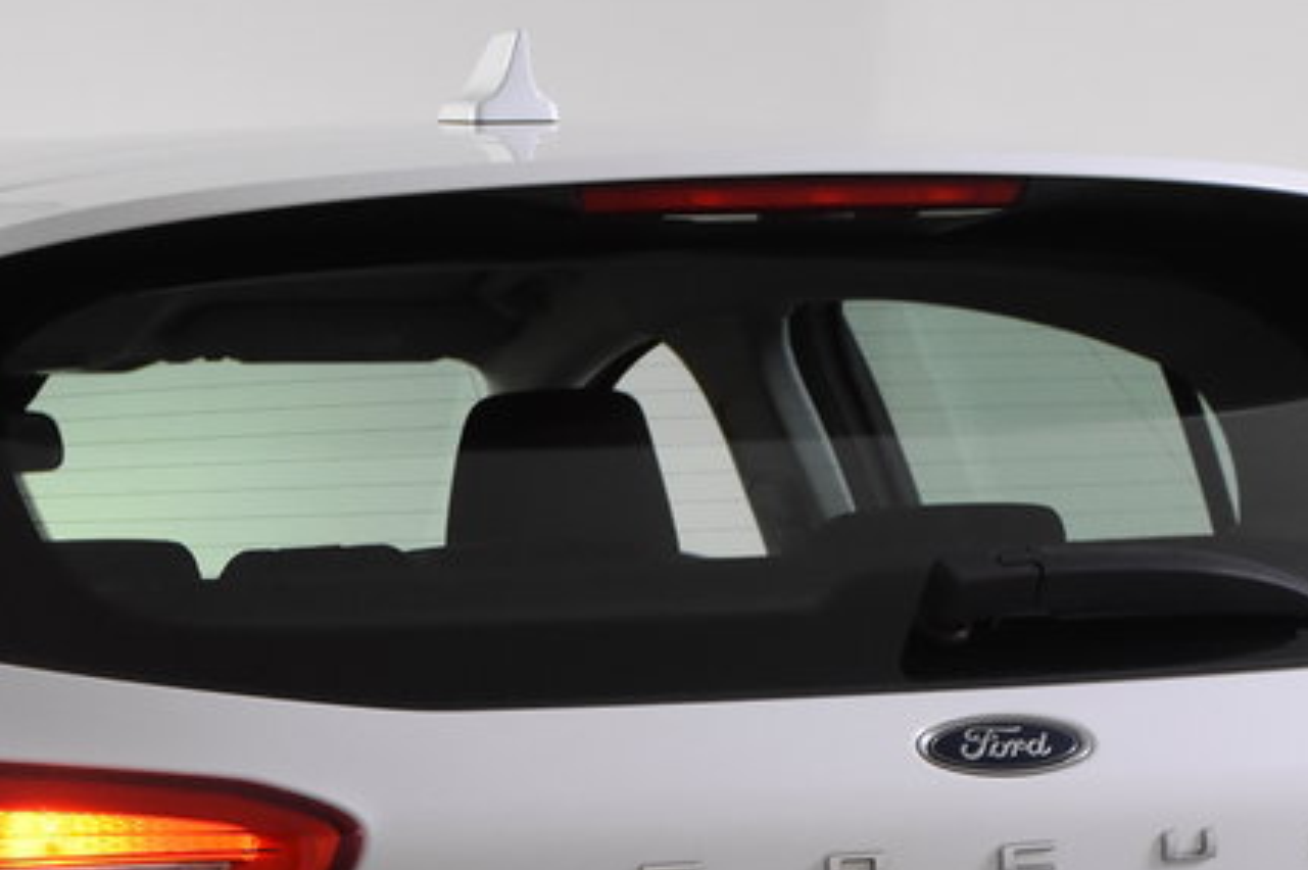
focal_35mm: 140
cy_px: 1089
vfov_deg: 9.7
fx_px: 5064
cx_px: 487
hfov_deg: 14.7
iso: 1600
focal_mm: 31
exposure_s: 1/100
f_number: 5
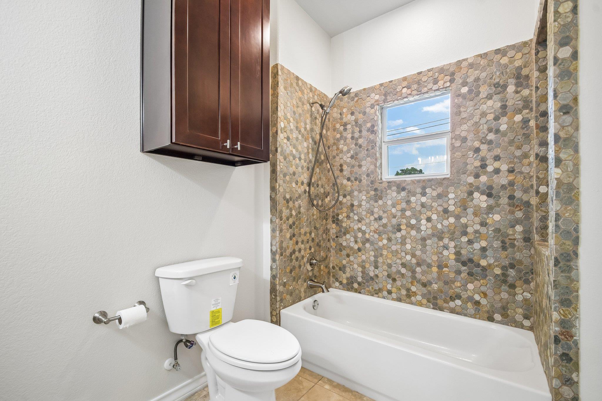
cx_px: 301
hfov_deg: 100.4
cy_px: 200
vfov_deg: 77.3
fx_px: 251
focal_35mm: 15
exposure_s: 1/25
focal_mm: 10
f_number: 8
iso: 400
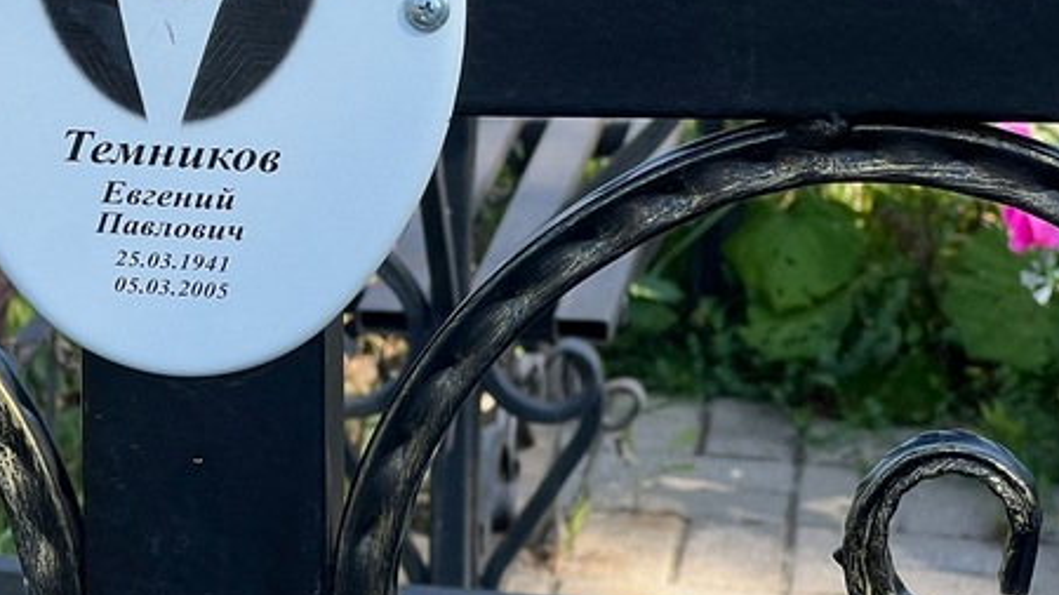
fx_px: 4183
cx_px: 242
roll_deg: +0.4
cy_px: 111
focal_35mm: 149
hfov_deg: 14.4
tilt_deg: -13.9
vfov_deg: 8.1
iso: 32
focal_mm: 9
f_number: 2.8
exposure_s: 1/336
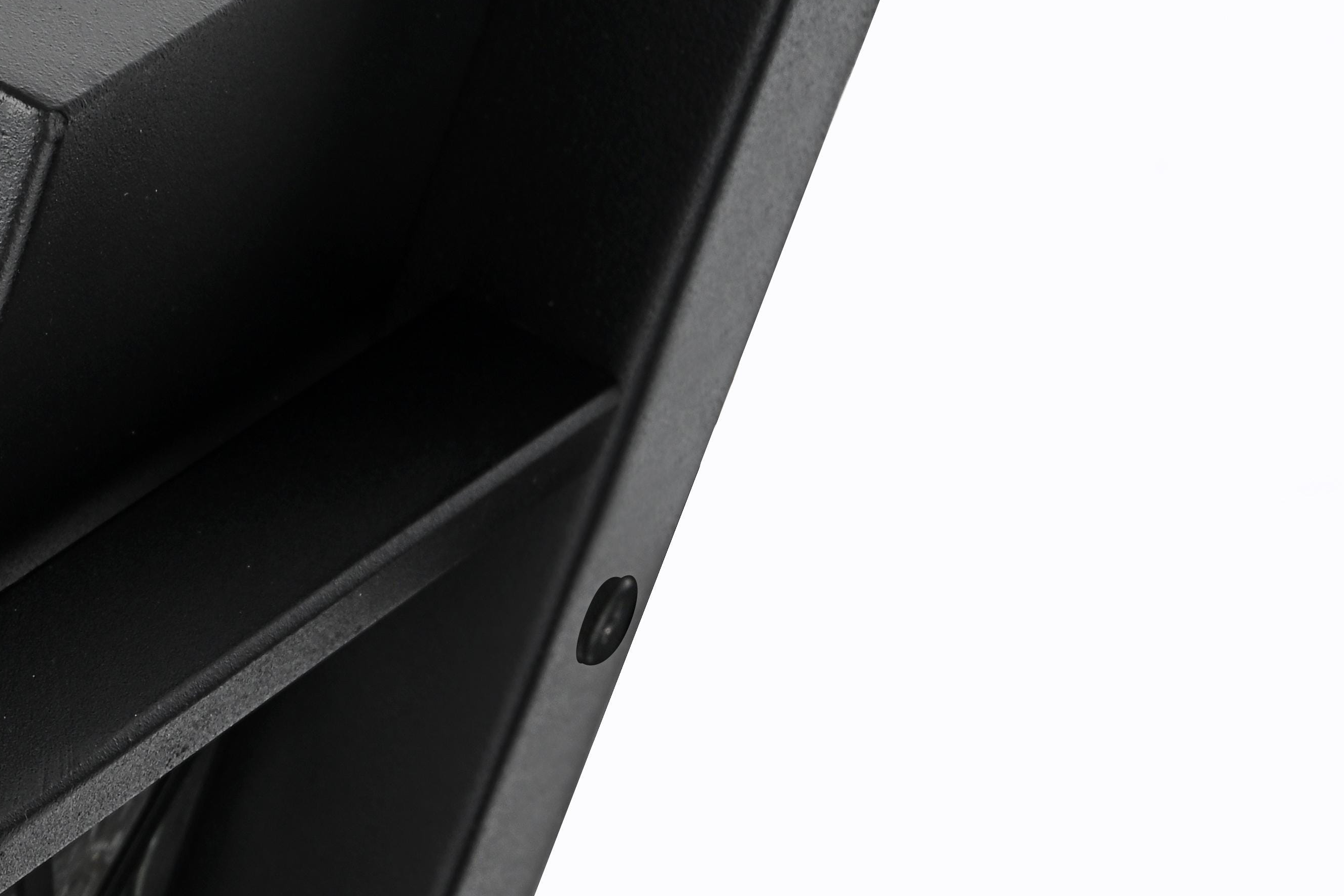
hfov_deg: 9.2
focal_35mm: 218
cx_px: -589
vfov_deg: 6.3
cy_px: 166
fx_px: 8138
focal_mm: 70
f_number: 20
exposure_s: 1/100
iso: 125
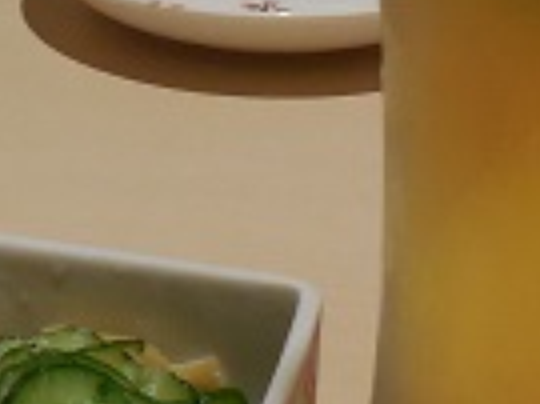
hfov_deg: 17.6
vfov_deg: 13.1
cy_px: -36
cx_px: 140
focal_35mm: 111
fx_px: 1730
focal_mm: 4.5
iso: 400
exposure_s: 1/8
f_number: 3.3
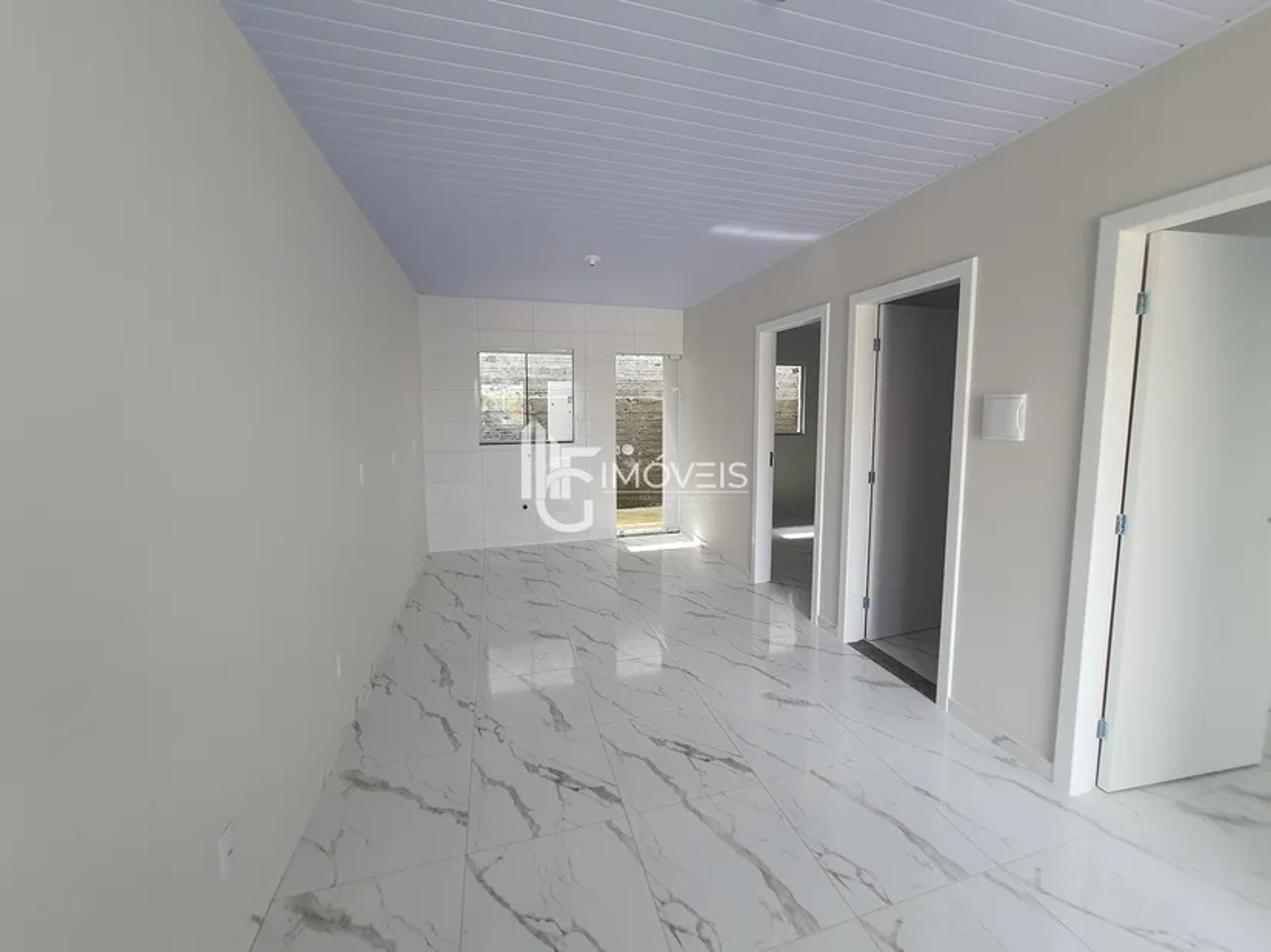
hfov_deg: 106.2
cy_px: 476
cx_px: 636
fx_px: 477
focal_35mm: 13
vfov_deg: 89.9
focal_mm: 1.74
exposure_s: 1/120
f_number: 2.2
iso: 100
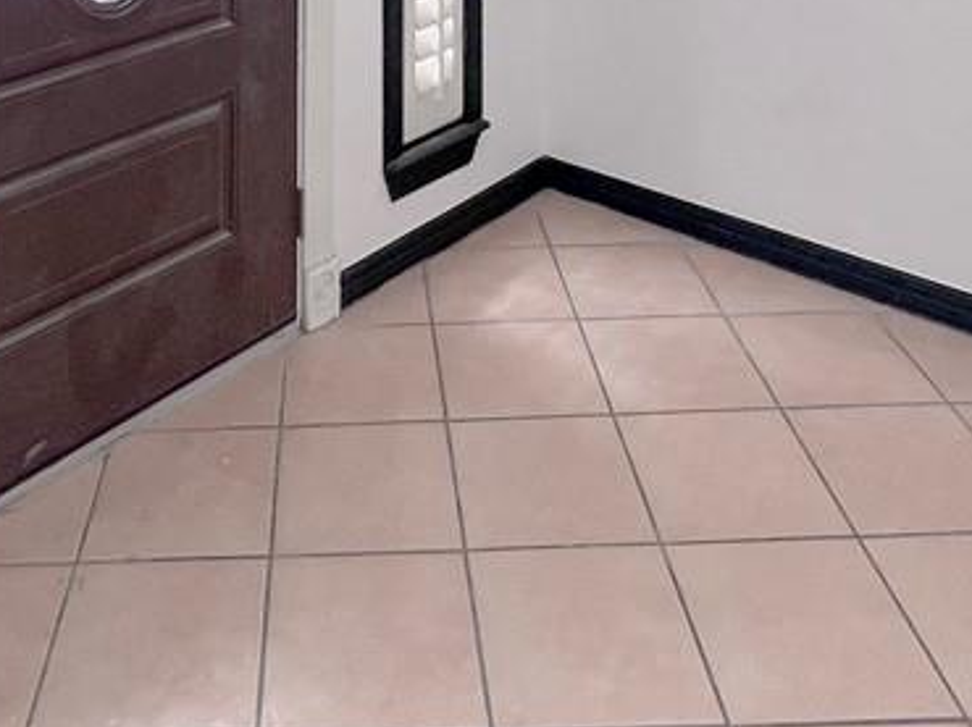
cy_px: -228
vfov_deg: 30.7
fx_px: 1010
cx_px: 384
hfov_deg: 51.0
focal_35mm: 36
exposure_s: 1/2053
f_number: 1.8
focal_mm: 1.57
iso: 32
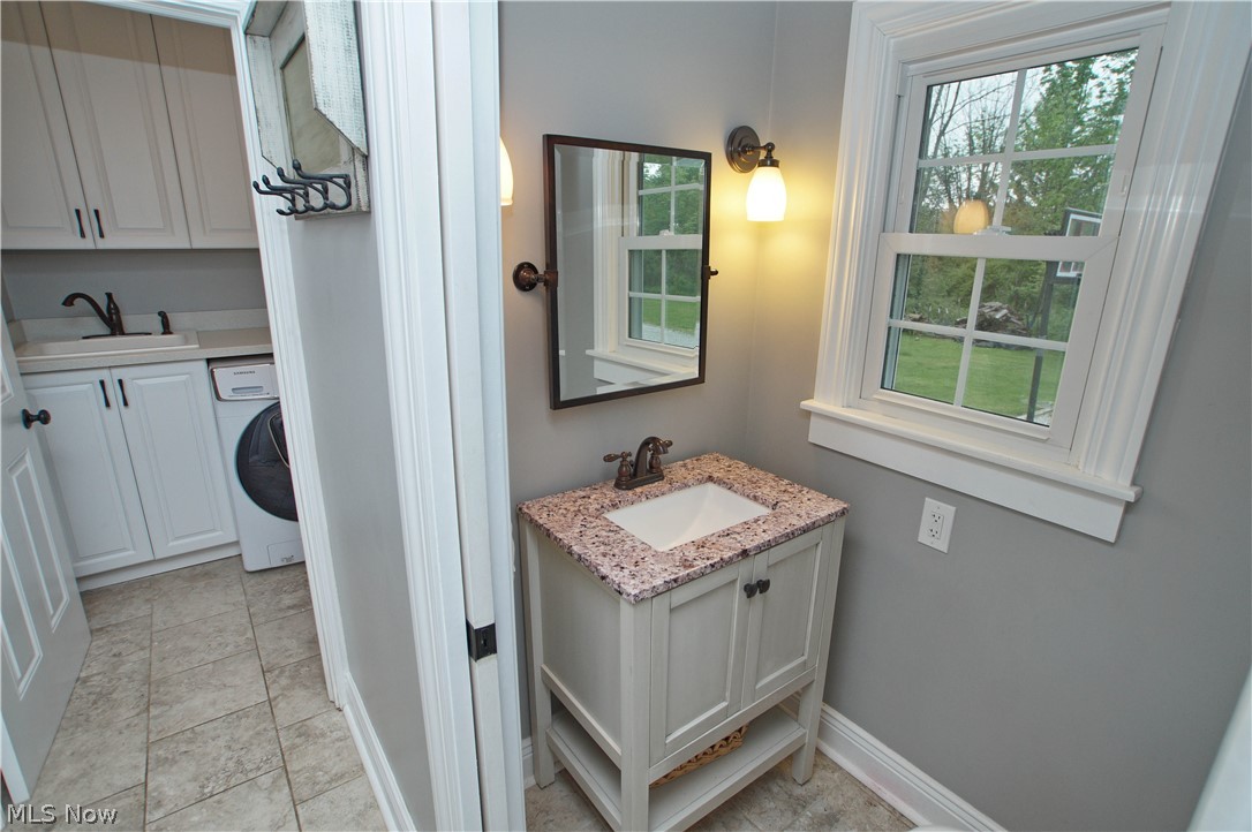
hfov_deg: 95.0
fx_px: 573
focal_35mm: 16
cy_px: 416
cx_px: 626
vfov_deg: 72.0
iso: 250
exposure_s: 1/80
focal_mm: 11
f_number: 4.5
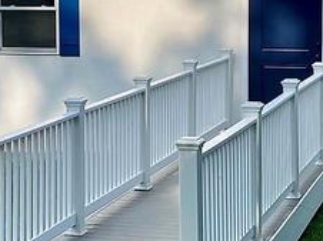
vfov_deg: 11.6
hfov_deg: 15.5
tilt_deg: -4.0
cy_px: 77
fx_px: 1184
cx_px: 133
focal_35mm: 127
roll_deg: -0.6
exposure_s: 1/1600
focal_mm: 3.99
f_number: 1.8
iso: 20
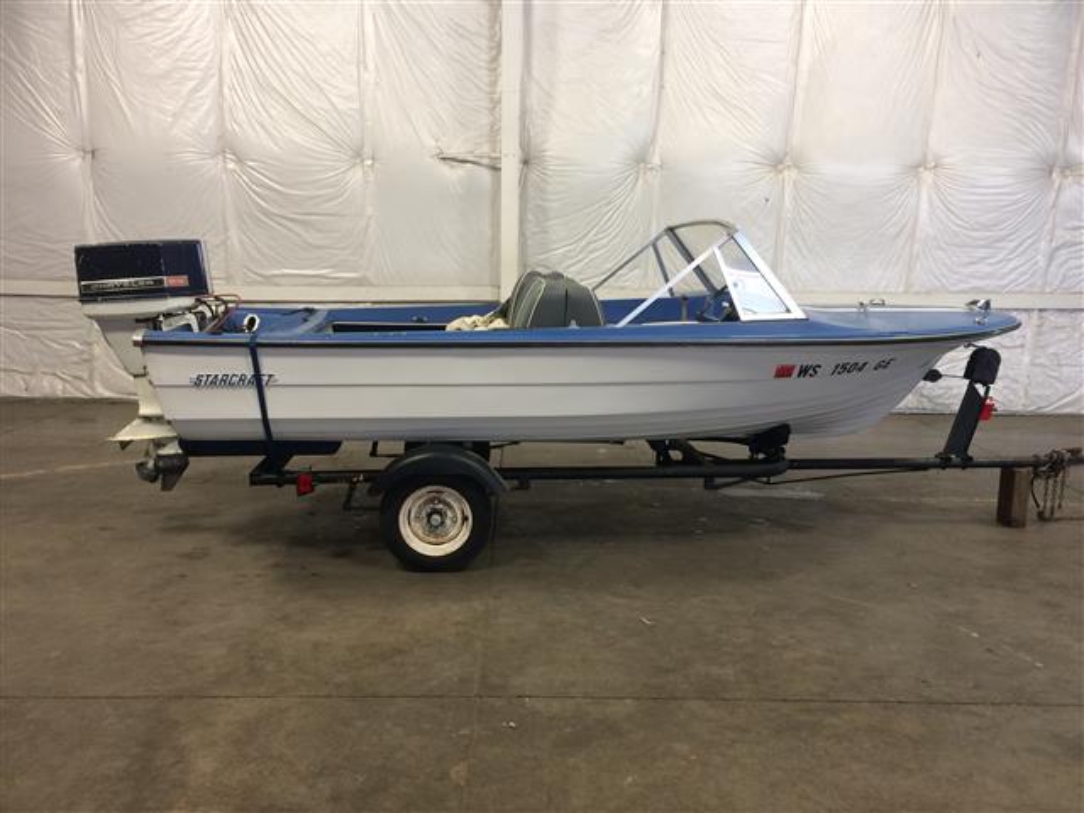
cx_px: 542
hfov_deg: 61.7
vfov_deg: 48.2
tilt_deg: -10.2
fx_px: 908
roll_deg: -0.1
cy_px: 406
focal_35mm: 29
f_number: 2.2
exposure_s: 1/30
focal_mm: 4.15
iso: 50
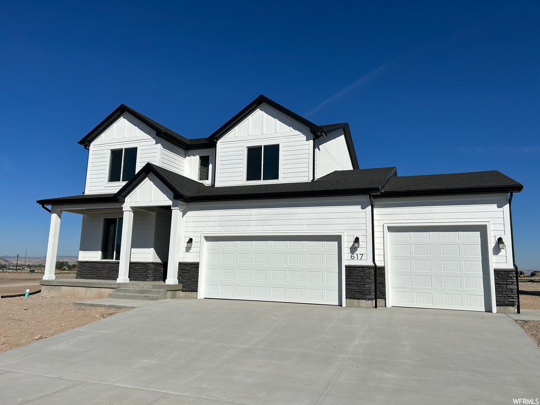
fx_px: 406
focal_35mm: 26
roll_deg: -1.3
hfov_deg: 67.3
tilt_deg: +9.7
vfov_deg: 53.1
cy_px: 202
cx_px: 270
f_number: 1.5
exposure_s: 1/14286
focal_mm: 5.7
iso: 50
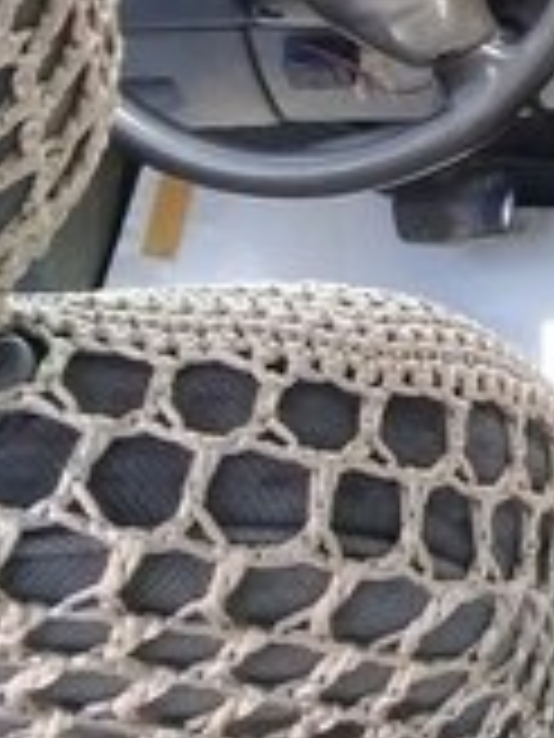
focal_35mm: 94
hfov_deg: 14.7
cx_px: 802
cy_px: -184
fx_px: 2006
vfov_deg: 19.5
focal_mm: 3.3
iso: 64
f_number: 2.2
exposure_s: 1/50
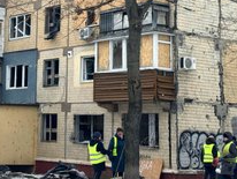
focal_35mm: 93
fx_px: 637
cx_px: 18
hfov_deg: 20.6
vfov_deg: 15.8
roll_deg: +0.7
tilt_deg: +10.9
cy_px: 29
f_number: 1.78
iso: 64
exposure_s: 1/1724
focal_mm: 6.76
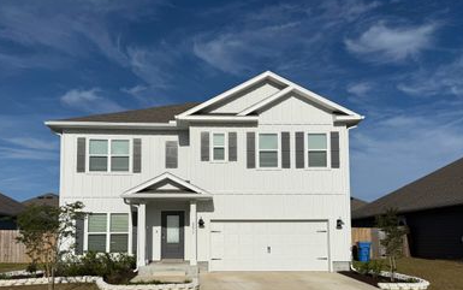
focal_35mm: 33
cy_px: 200
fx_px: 417
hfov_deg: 58.1
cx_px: 216
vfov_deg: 37.8
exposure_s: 1/14286
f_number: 1.78
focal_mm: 6.76
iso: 64
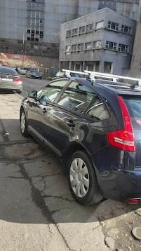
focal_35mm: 28
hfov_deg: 41.0
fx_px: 186
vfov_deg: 67.9
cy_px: 125
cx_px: 91
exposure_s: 1/539
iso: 50
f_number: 1.8
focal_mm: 5.54
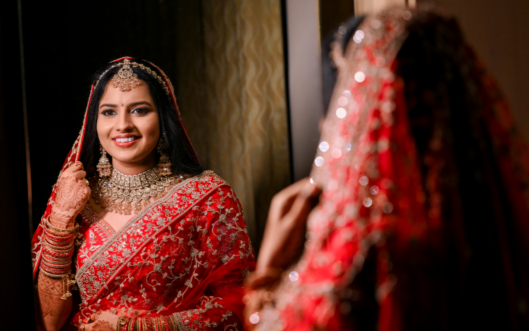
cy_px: 156
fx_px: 1254
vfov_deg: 15.0
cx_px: 265
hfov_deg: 23.8
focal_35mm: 87
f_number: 2.8
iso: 1600
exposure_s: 1/400
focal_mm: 85
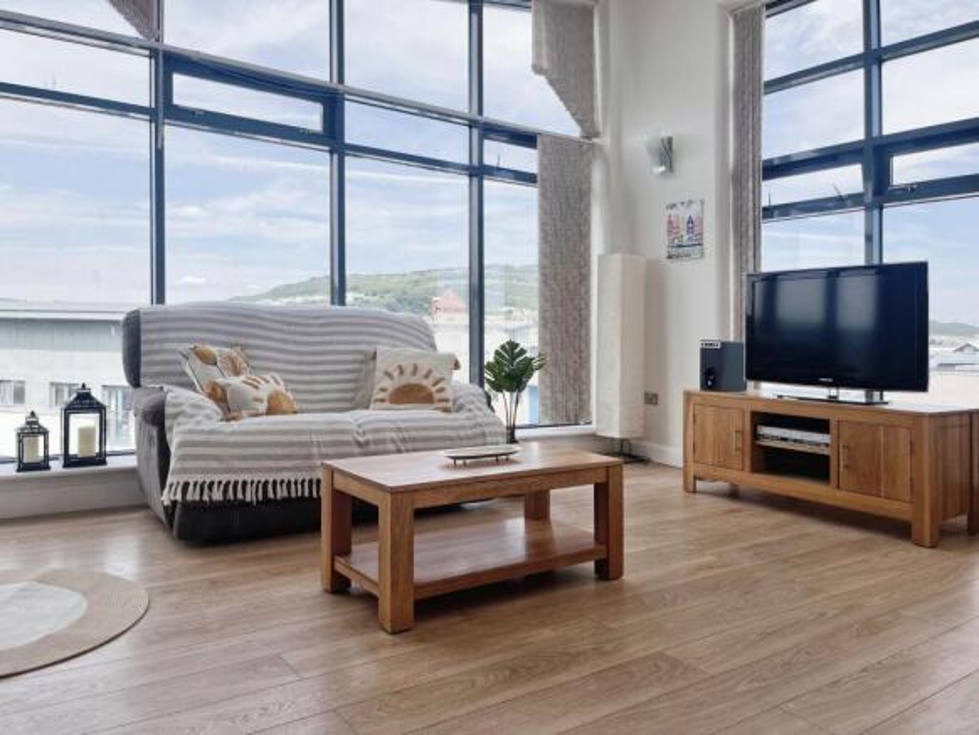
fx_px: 736
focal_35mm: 26
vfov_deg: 53.1
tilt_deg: -1.4
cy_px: 368
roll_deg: -1.0
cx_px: 490
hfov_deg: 67.3
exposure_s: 1/1672
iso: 50
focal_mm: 5.1
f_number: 1.6
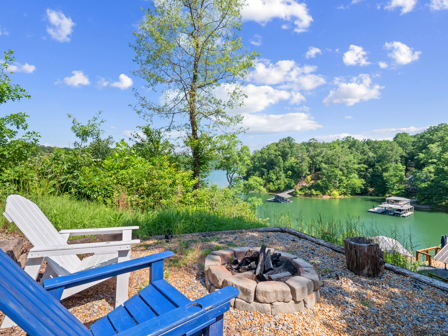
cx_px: 224
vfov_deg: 78.1
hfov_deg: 94.5
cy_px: 168
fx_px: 207
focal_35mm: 16
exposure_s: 1/800
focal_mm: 8
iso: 400
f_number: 5.6
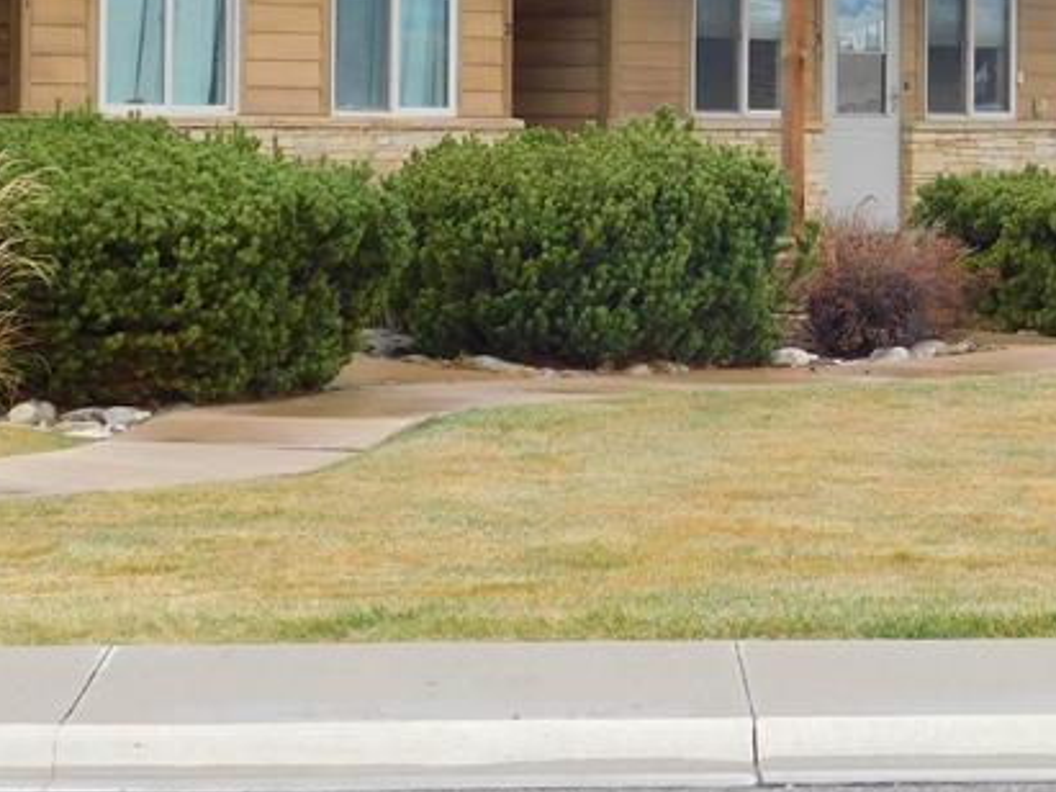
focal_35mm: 147
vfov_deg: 10.0
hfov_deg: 13.4
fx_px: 4483
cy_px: 21
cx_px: 771
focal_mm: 10.4
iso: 125
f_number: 4
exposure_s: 1/200
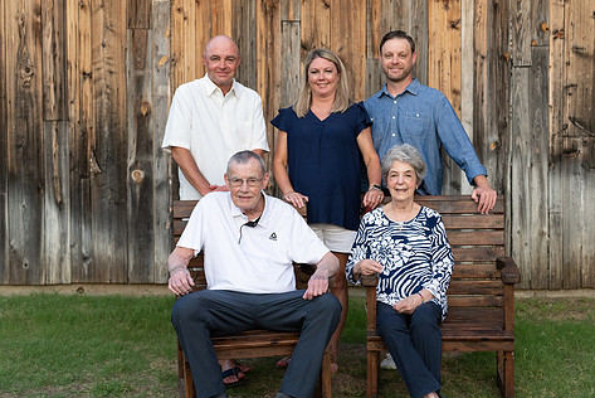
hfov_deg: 32.3
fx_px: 1025
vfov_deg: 21.9
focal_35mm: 62
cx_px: 337
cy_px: 213
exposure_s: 1/500
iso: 200
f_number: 2.8
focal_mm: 50
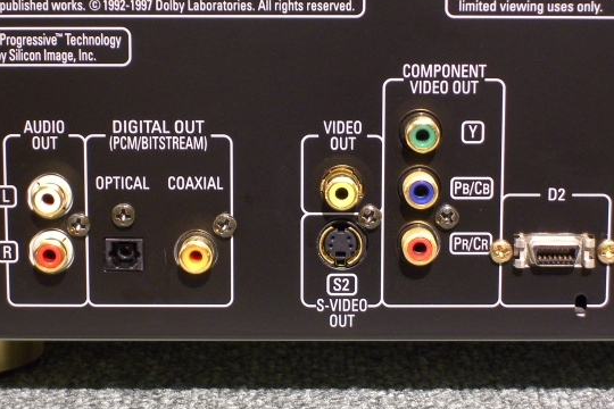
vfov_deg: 11.7
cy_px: 166
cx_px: 306
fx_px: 1995
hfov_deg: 17.5
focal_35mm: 117
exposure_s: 1/6
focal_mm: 19.7
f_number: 4.8
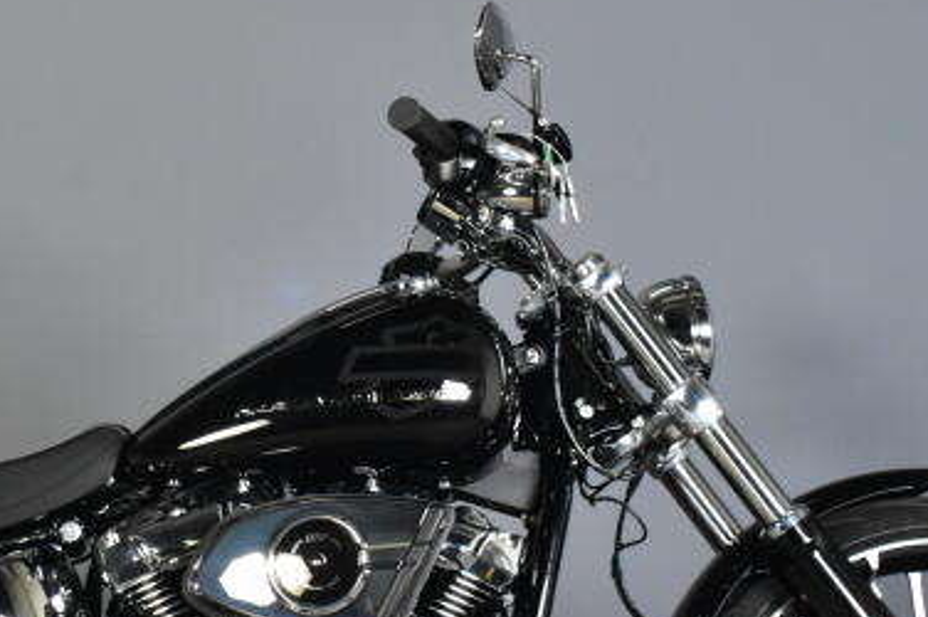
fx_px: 2551
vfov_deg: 13.8
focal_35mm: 99
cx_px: 257
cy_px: 423
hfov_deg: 20.5
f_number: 7.1
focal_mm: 31
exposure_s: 1/125
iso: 3200
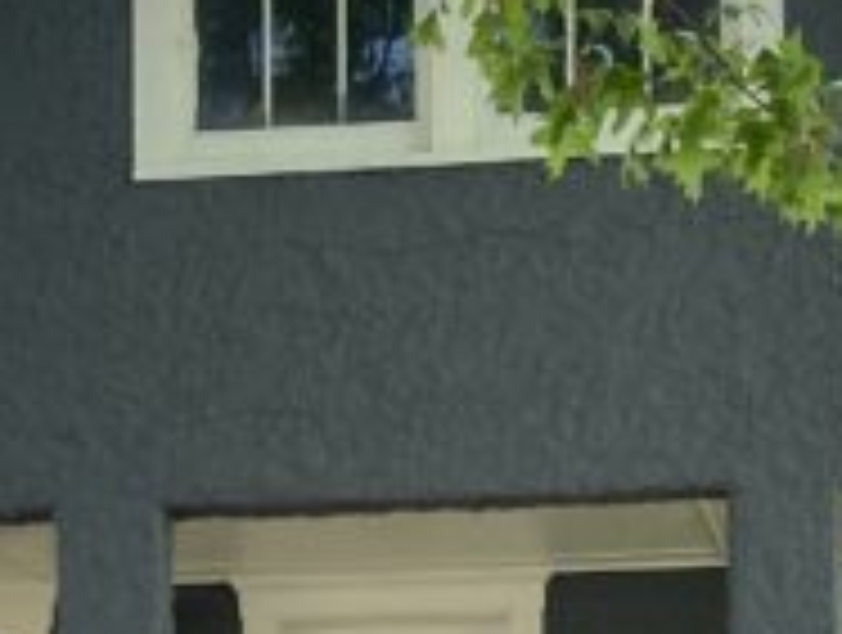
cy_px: 1052
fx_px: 3461
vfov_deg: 10.0
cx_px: 320
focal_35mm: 142
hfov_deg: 13.9
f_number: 1.8
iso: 32
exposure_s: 1/557
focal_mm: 4.25
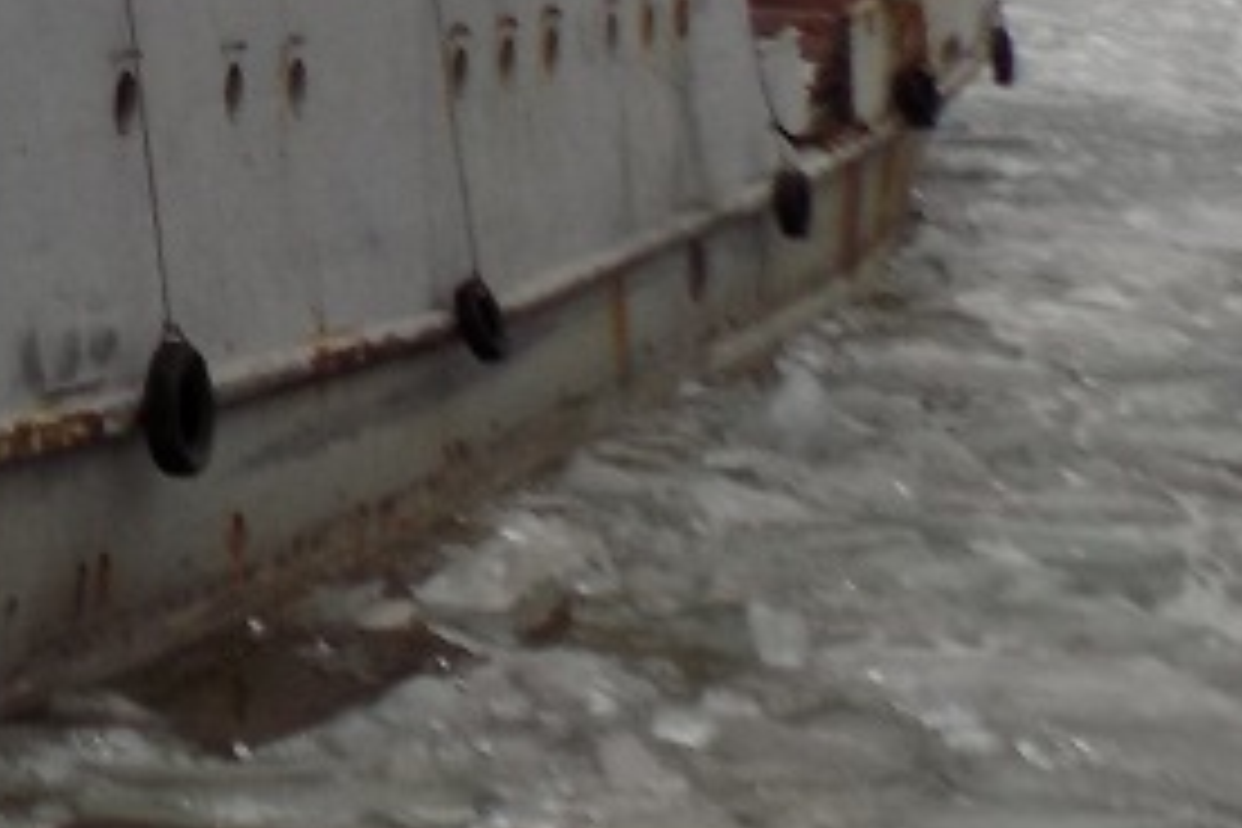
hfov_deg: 14.9
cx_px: -1244
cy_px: -346
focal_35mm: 112
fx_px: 3864
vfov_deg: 11.8
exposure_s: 1/160
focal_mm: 4.3
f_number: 3.1
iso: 80
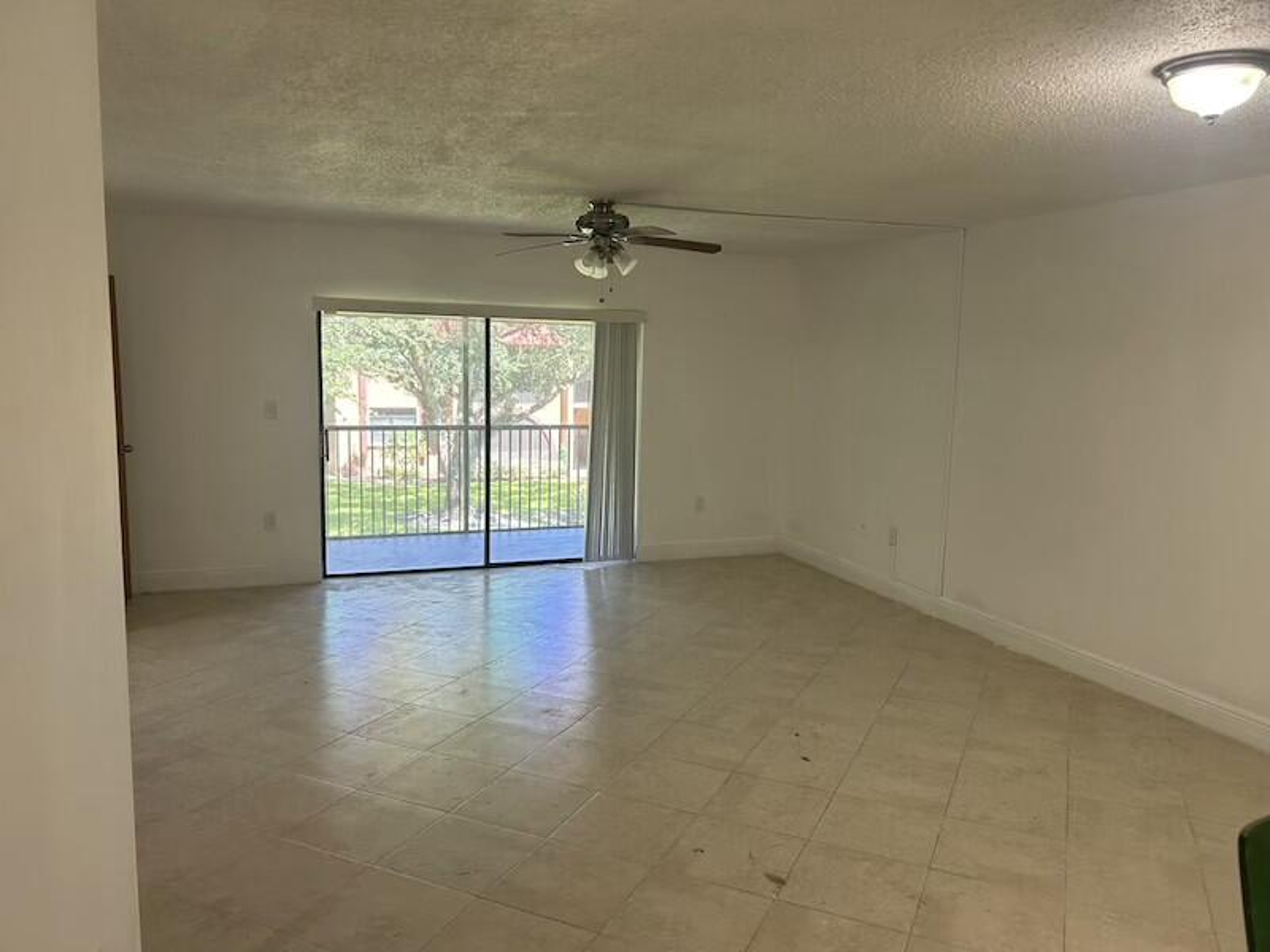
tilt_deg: -6.4
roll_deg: -1.2
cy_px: 476
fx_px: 954
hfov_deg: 67.3
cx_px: 635
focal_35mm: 26
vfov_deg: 53.1
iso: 100
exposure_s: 1/120
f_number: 1.5
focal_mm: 5.7
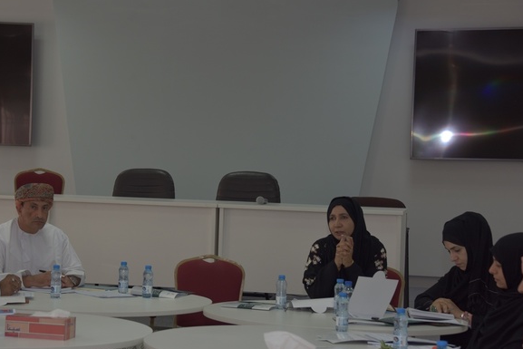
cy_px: 190
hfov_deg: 21.0
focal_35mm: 97
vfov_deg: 14.1
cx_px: 178
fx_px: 1409
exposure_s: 1/100
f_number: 5
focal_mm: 70
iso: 200
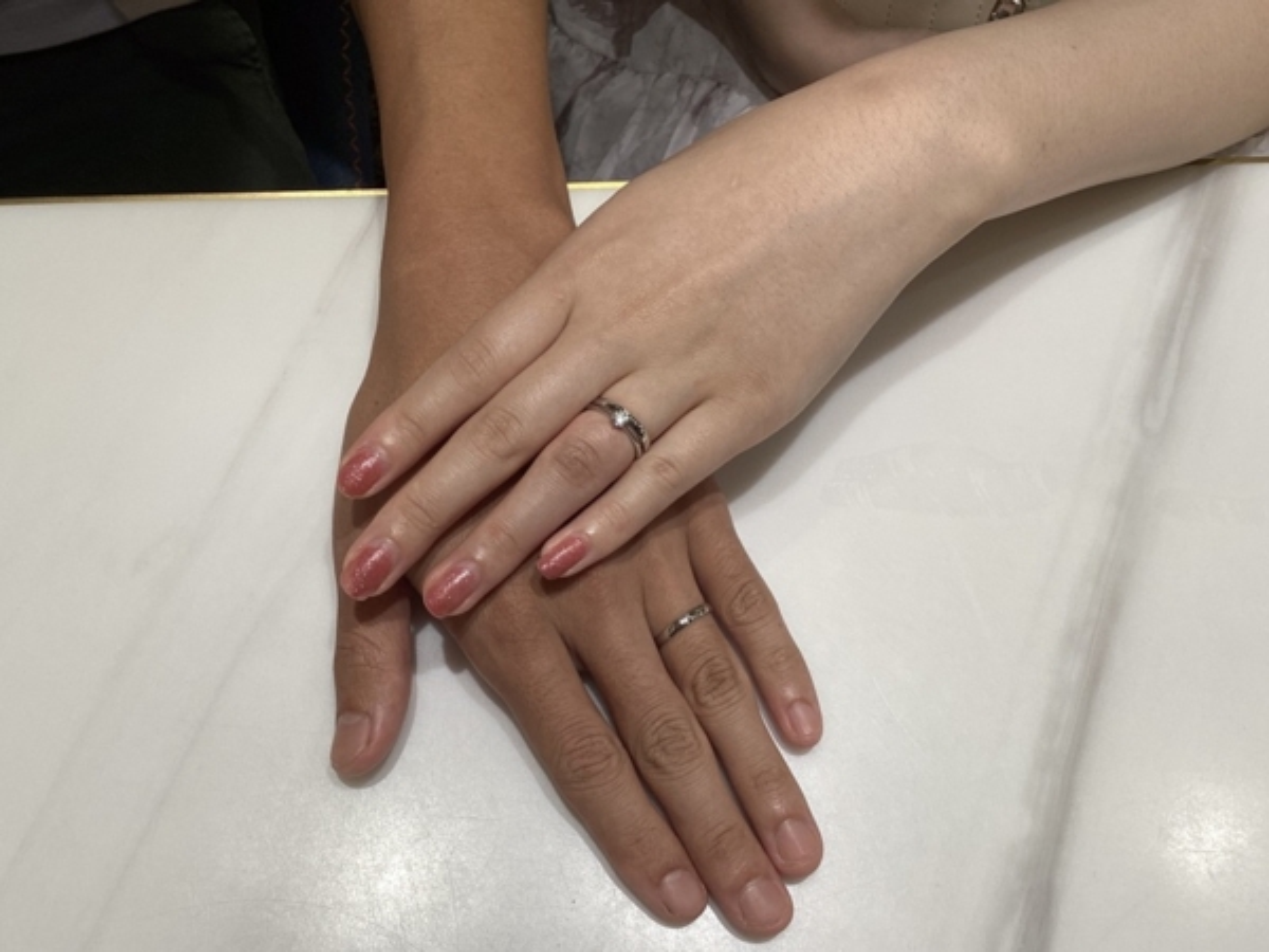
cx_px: 634
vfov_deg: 45.4
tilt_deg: -68.0
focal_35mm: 31
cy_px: 476
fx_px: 1136
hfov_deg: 58.4
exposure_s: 1/137
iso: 25
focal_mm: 3.3
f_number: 2.4
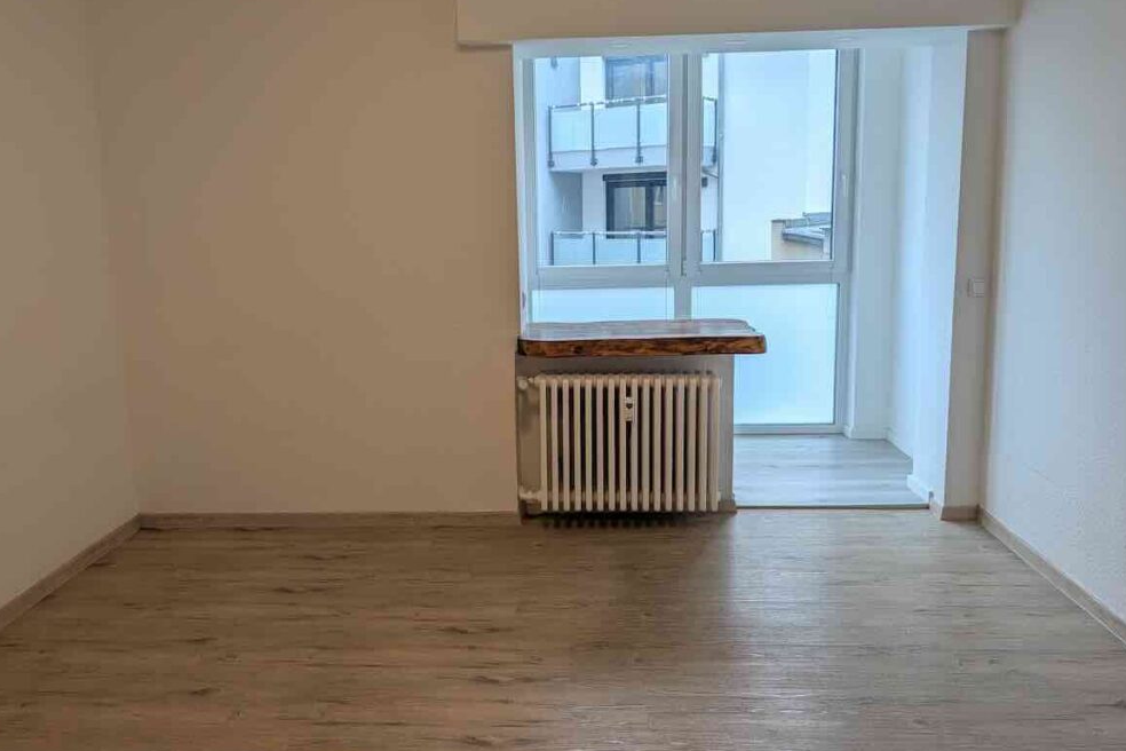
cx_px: 554
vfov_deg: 49.4
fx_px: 813
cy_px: 318
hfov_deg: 69.4
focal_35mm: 26
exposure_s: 1/76.2
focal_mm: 6.9
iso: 26
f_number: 1.68
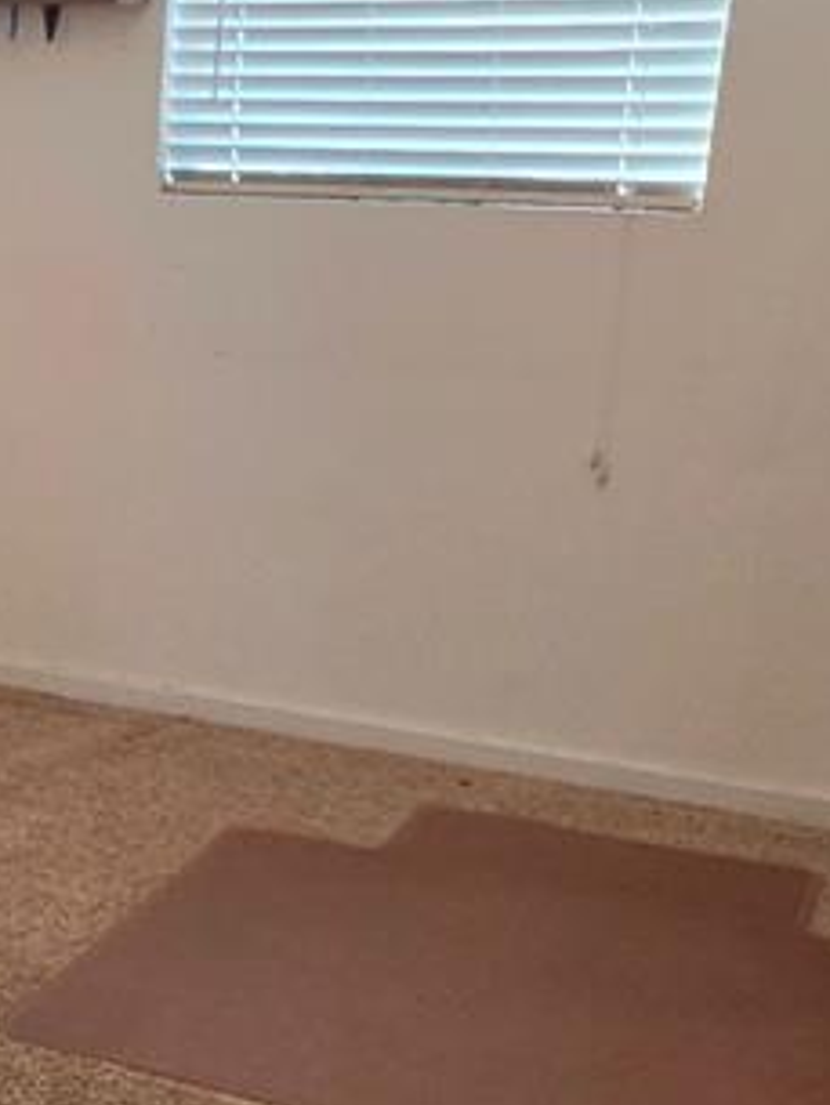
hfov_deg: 19.9
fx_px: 2045
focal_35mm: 64
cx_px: -415
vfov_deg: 30.2
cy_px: 663
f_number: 1.9
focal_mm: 2.2
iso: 250
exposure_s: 1/60
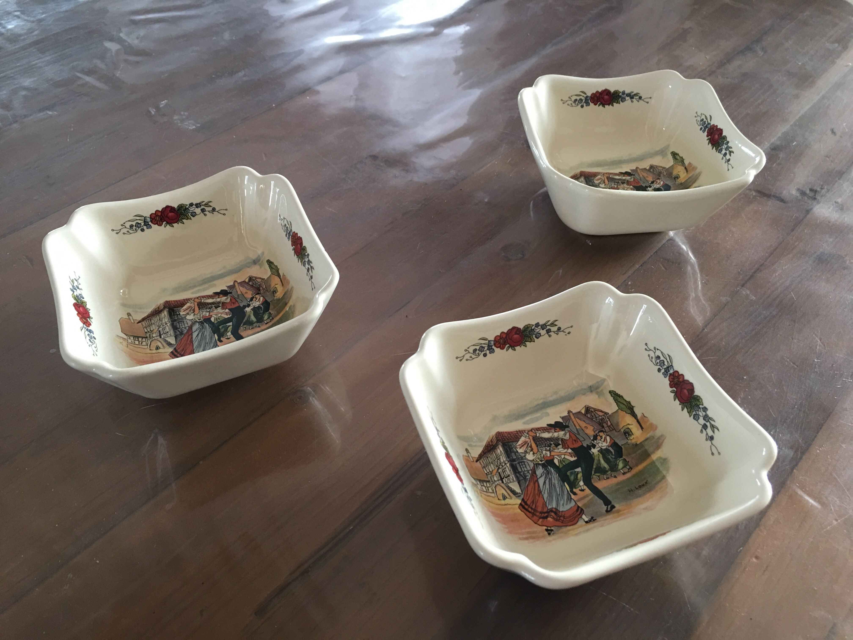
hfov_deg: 61.7
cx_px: 426
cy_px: 320
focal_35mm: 29
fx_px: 715
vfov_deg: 48.2
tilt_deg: -46.1
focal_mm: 4.15
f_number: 2.2
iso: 50
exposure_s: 1/17
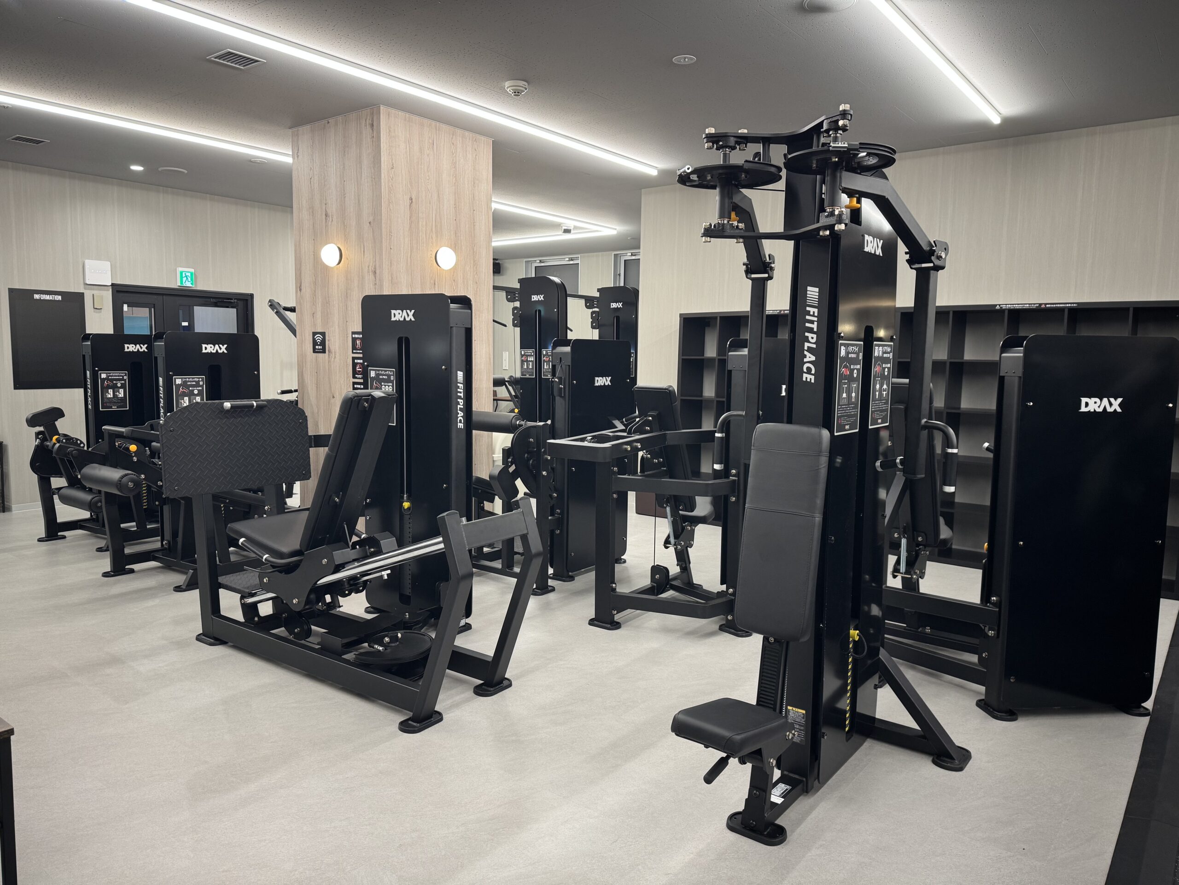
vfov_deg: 56.8
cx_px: 590
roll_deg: -0.4
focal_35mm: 24
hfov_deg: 71.6
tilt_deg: -6.0
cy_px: 442
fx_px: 817
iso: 125
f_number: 1.78
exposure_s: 1/50
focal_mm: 6.76
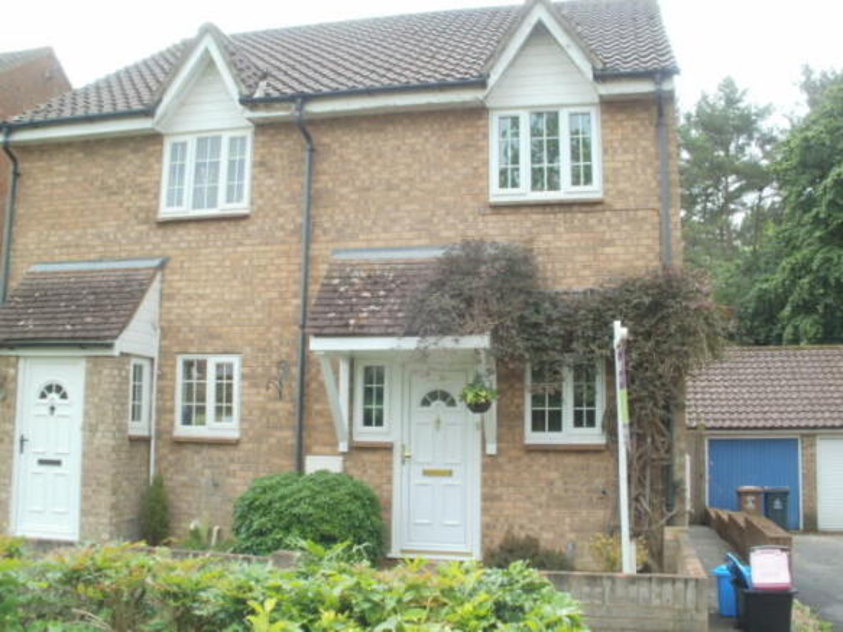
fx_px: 877
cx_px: 422
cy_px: 316
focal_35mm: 36
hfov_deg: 51.4
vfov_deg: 39.6
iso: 100
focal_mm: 6.3
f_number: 5.6
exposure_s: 1/125
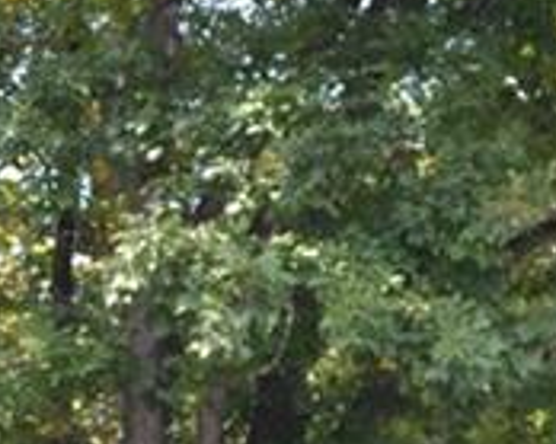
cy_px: 476
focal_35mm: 166
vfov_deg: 9.2
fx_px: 2730
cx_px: -393
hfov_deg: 11.0
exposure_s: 1/125
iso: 250
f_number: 5.6
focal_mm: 20
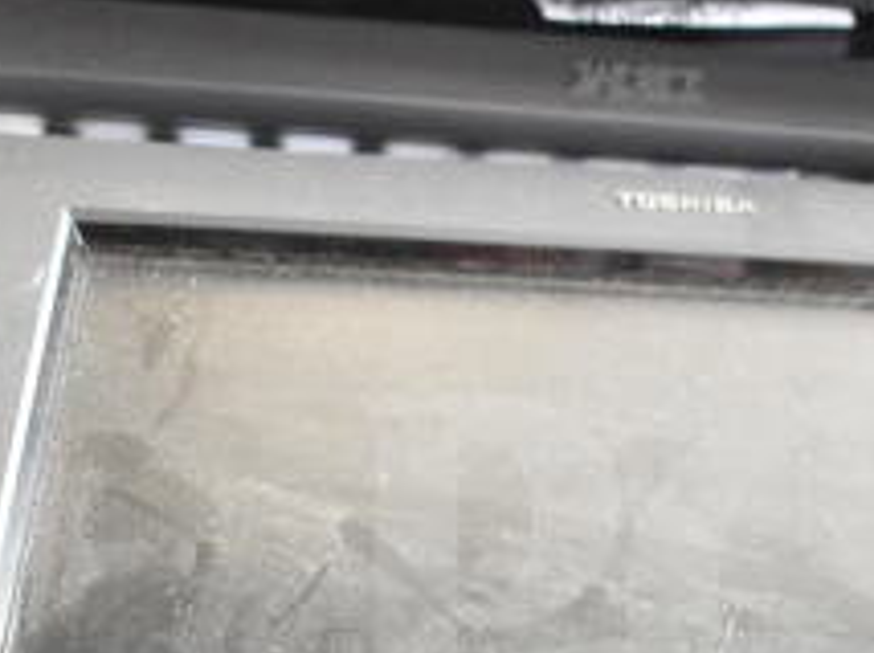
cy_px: 716
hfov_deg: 22.3
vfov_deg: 16.5
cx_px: 723
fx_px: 2178
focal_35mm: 86
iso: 1600
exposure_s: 1/80
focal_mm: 21
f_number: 4.5
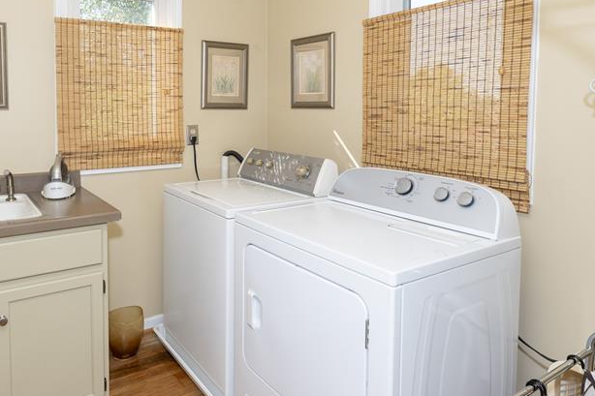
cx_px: 201
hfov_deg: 69.6
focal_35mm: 25
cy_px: 124
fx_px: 413
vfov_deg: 50.1
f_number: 8
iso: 500
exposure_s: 1/125
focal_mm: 15
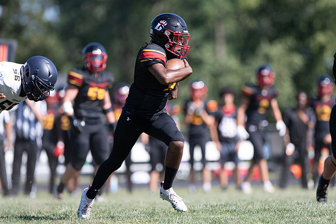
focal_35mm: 387
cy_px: 113
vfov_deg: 3.5
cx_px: 190
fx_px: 3617
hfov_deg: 5.3
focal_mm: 300
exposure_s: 1/1600
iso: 200
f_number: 2.8
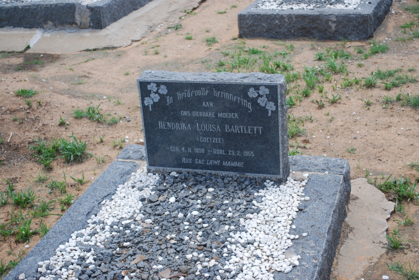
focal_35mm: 60
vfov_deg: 22.7
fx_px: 699
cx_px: 210
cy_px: 140
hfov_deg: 33.4
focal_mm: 40
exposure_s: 1/125
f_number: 5.6
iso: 100
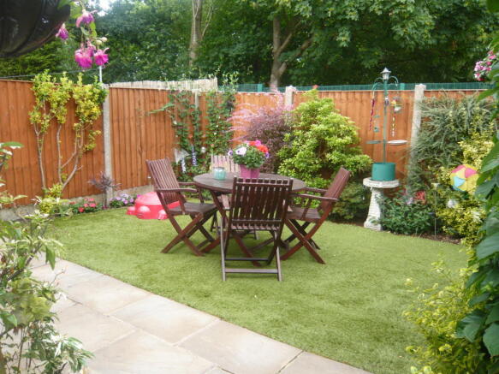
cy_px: 187
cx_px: 250
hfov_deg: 63.5
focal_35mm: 28
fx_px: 404
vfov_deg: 49.7
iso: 100
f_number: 2.8
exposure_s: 1/100
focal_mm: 4.6
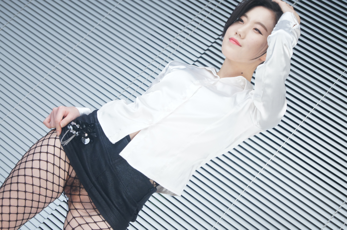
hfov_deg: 24.6
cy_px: 115
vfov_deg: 16.5
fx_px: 794
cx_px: 174
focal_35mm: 82
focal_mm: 55
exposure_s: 1/125
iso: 800
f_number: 5.6
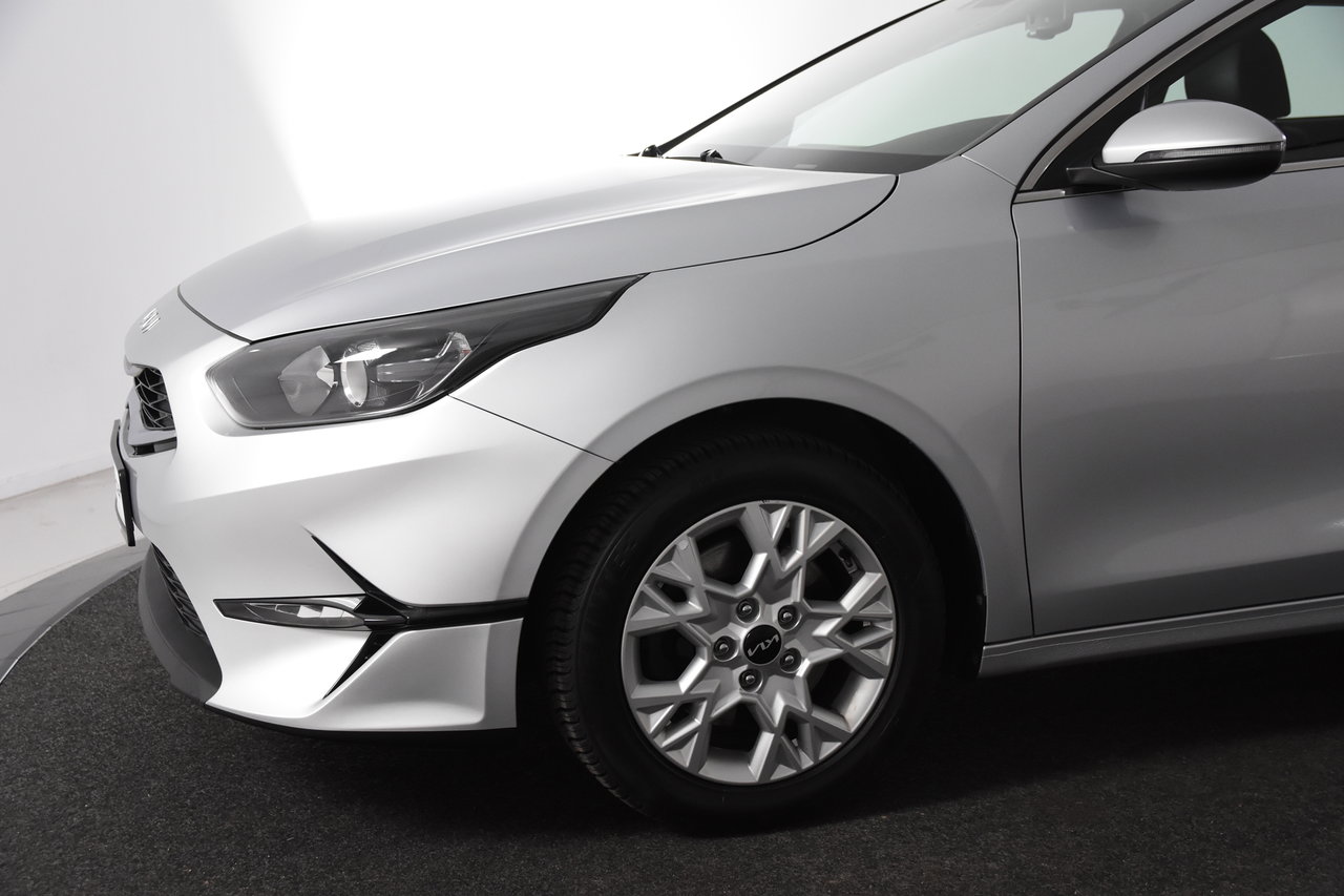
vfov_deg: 28.9
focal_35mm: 46
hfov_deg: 42.3
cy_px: 448
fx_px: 1736
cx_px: 672
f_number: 5
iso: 1600
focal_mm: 31
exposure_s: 1/100
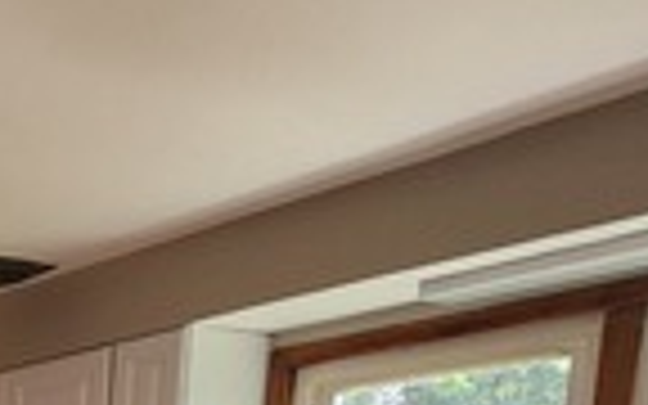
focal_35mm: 64
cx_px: -313
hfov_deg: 24.9
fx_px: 1130
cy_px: 810
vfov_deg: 15.9
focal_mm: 1.74
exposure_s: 1/60
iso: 64
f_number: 2.2
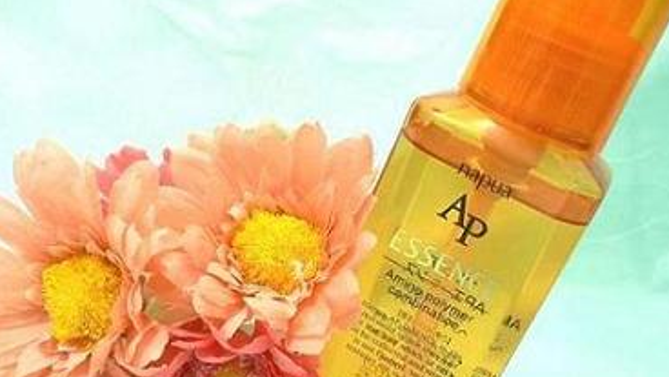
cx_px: 323
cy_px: 270
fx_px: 745
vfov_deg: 28.0
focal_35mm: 42
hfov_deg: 48.3
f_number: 2.8
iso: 100
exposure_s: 1/13
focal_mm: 5.8
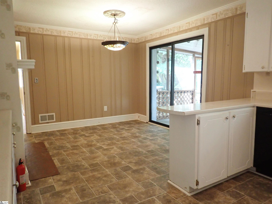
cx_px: 136
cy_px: 102
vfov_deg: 54.9
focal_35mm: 25
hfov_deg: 69.4
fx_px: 196
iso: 400
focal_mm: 4.5
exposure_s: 1/30
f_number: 2
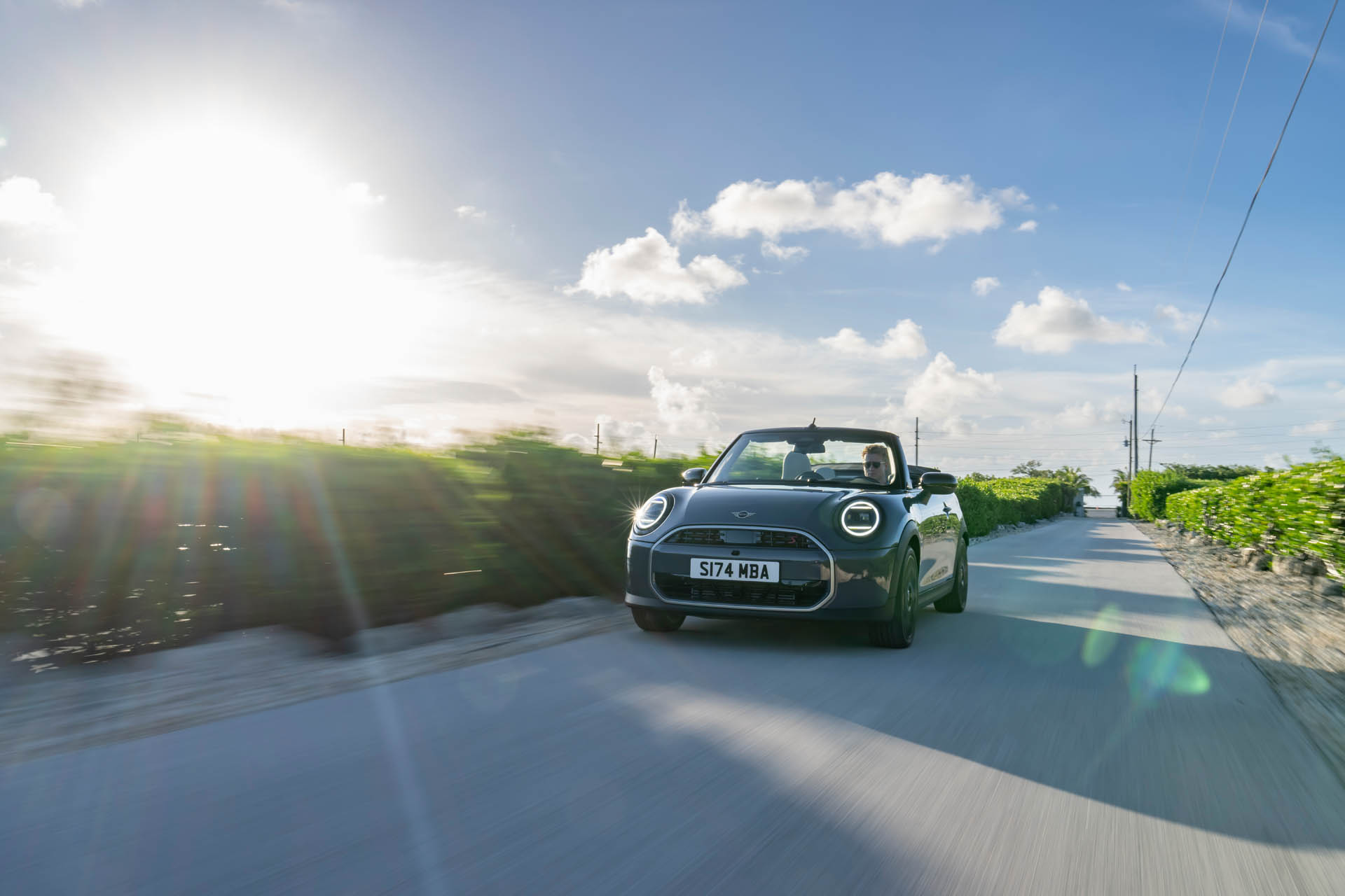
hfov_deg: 60.3
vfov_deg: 42.3
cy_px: 448
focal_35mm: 31
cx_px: 672
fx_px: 1158
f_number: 14
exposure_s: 1/20
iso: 100
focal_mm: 31
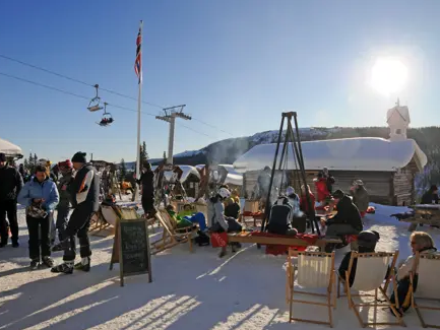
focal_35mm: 25
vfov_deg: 55.8
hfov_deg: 70.3
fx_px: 312
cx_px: 235
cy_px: 165
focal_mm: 15
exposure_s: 1/640
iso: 200
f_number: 8
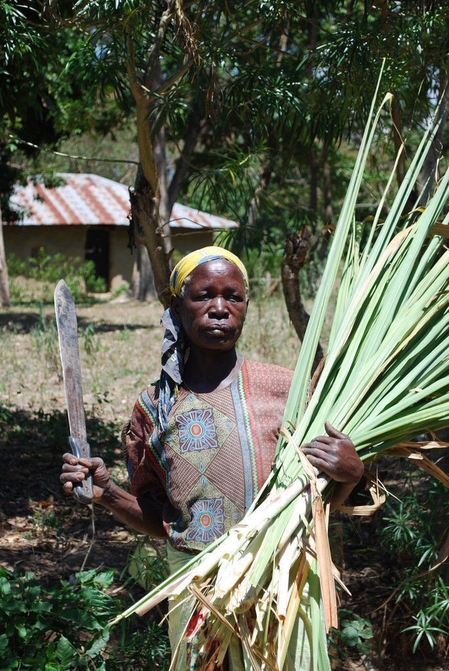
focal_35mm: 82
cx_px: 224
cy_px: 336
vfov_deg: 24.6
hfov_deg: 16.6
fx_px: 1540
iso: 100
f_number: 7.1
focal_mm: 55
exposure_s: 1/160
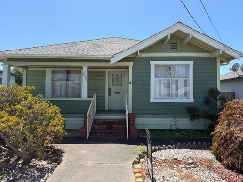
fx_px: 168
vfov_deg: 56.8
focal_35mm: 24
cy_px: 91
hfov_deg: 71.6
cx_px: 122
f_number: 1.78
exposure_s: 1/2801
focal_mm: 6.76
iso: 80
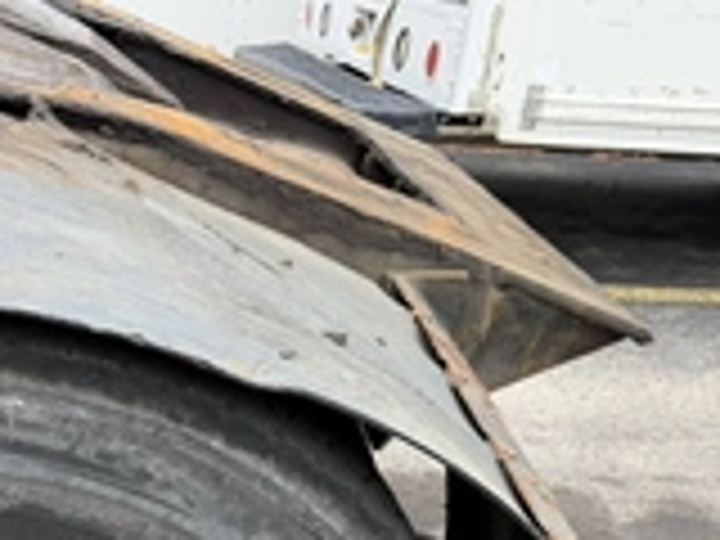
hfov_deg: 29.9
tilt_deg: -28.4
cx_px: -4
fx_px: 1248
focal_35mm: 60
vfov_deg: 23.1
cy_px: 585
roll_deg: +0.3
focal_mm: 6.76
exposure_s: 1/146
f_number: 1.78
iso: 50
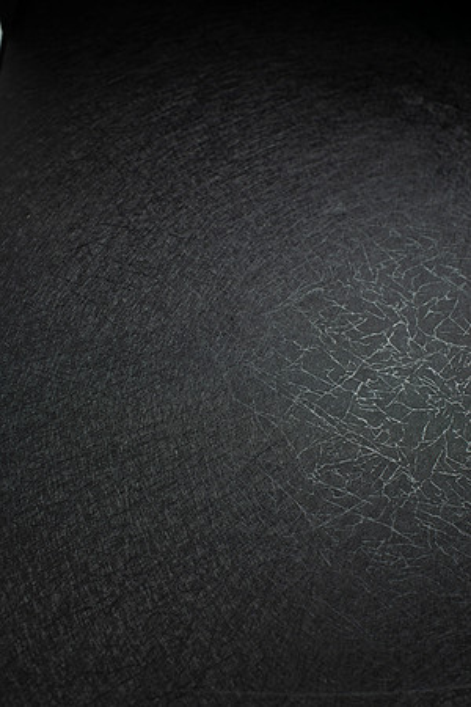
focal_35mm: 50
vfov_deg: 39.6
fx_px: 981
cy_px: 354
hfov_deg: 27.0
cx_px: 236
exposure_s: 1/250
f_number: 7.1
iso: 200
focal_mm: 50
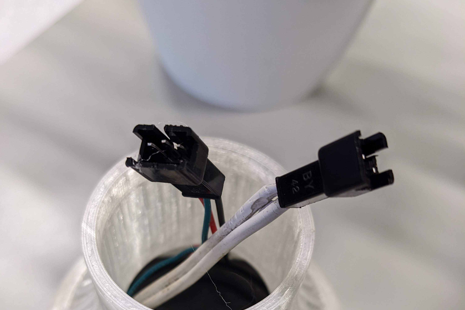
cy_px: 258
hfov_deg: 50.7
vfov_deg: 33.8
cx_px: 230
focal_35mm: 38
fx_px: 491
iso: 83
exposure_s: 1/99.9
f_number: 1.73
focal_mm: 4.38
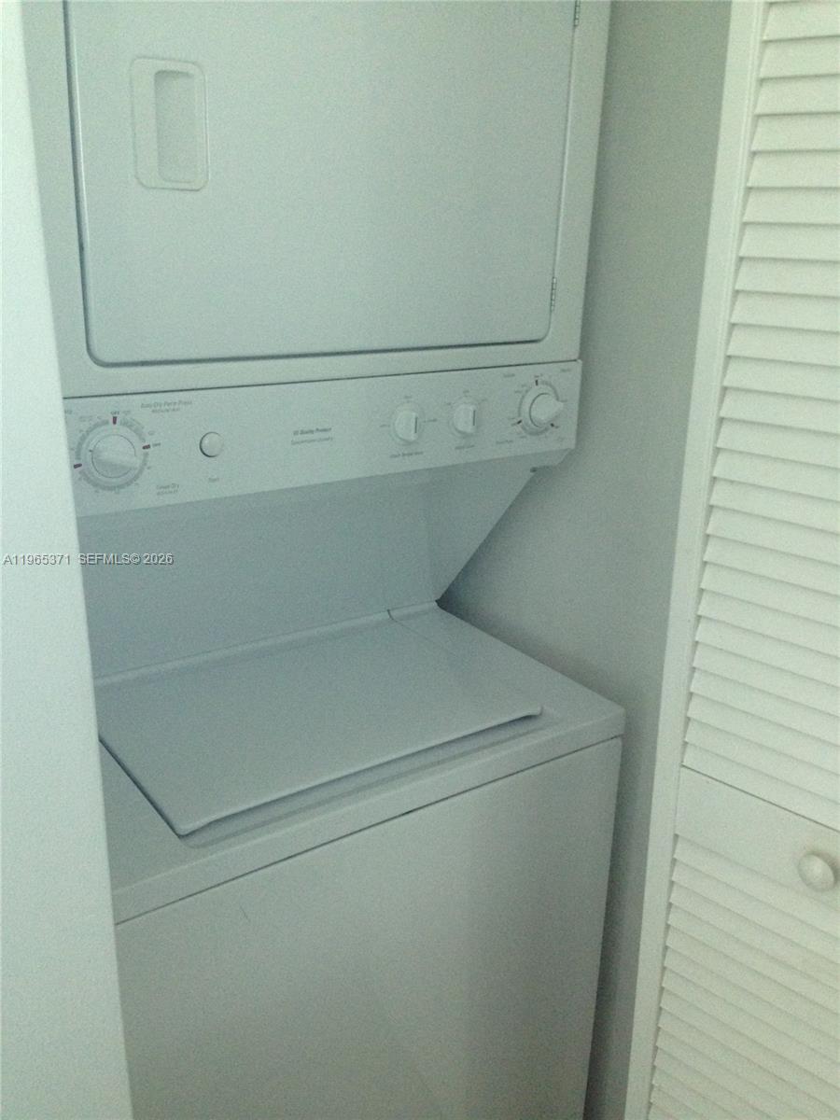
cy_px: 560
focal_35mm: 33
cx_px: 420
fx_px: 1068
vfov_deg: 55.4
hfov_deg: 42.9
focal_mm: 4.12
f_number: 2.4
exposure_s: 1/20
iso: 320
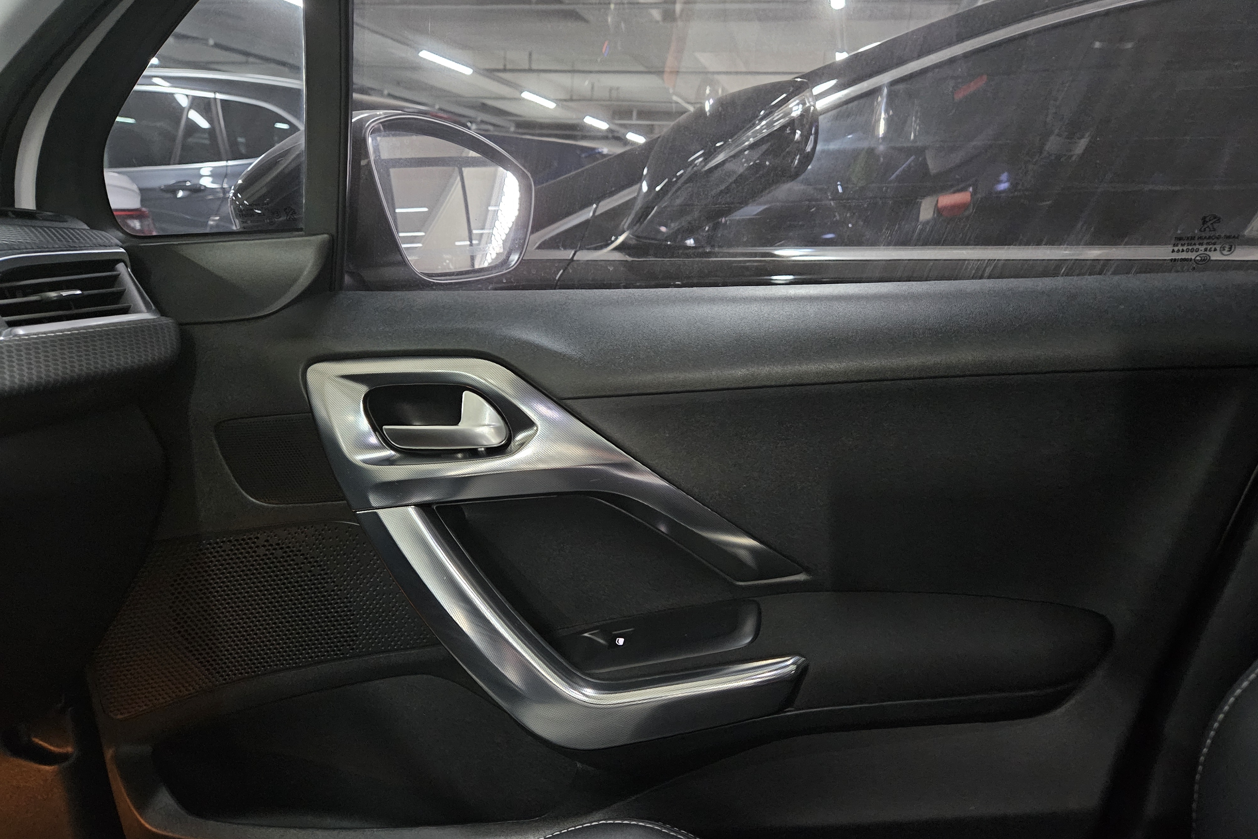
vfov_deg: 53.1
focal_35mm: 24
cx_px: 630
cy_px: 450
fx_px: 839
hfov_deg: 73.7
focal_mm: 5.4
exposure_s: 1/24
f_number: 1.8
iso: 1250
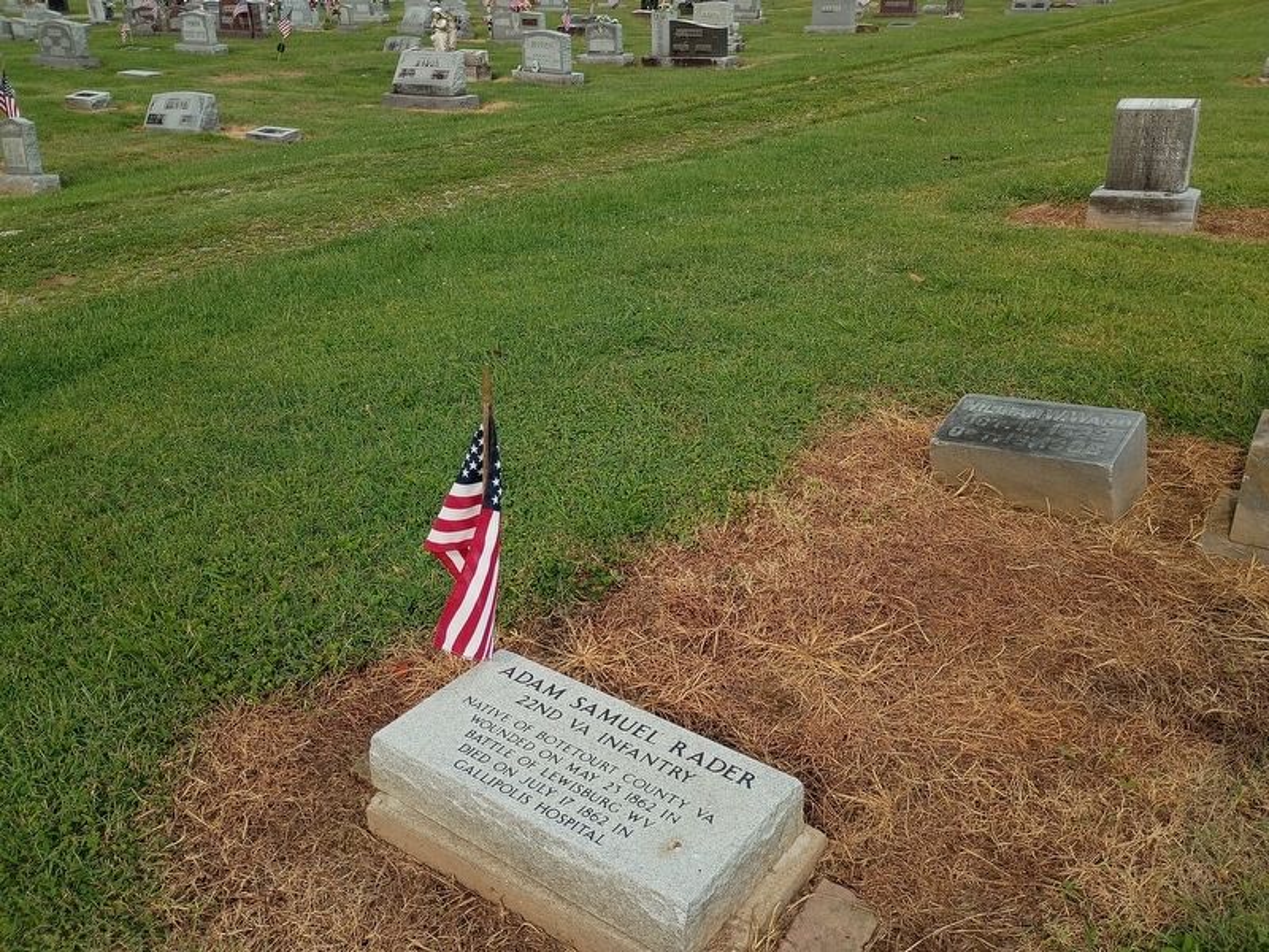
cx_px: 634
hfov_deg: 61.7
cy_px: 476
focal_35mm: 29
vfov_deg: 48.2
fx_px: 1063
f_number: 1.8
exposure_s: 1/508
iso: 100
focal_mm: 4.27
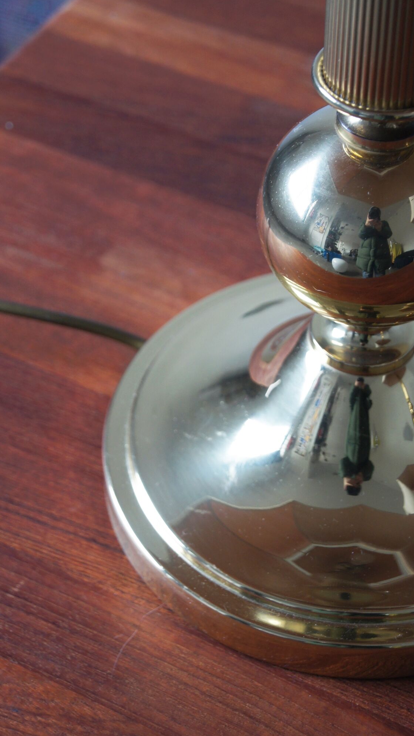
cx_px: 217
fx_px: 1542
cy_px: 368
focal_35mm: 79
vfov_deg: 26.8
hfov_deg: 15.3
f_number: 5.6
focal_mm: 50
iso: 400
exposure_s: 1/25
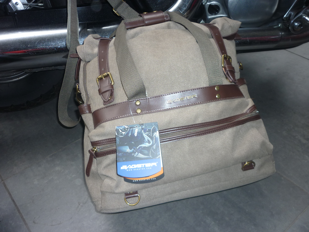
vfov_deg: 42.9
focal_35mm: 33
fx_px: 295
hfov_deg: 55.4
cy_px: 116
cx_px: 154
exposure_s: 1/30
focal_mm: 5.5
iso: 100
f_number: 2.8
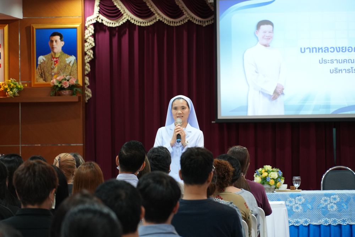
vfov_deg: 6.8
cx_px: 178
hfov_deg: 10.2
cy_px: 118
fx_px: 1997
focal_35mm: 202
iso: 1600
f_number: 5.6
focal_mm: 135
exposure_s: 1/30
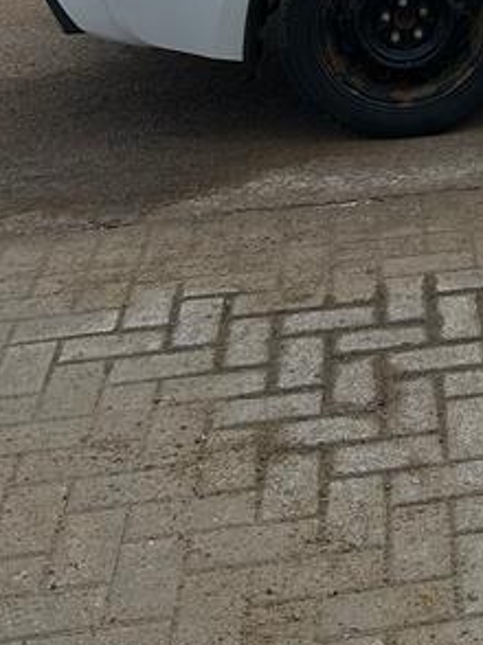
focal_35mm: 85
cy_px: -272
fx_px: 1584
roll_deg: -0.3
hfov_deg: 15.7
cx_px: 755
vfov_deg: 20.3
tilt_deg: -8.7
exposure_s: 1/3831
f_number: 1.5
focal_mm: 5.7
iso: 50
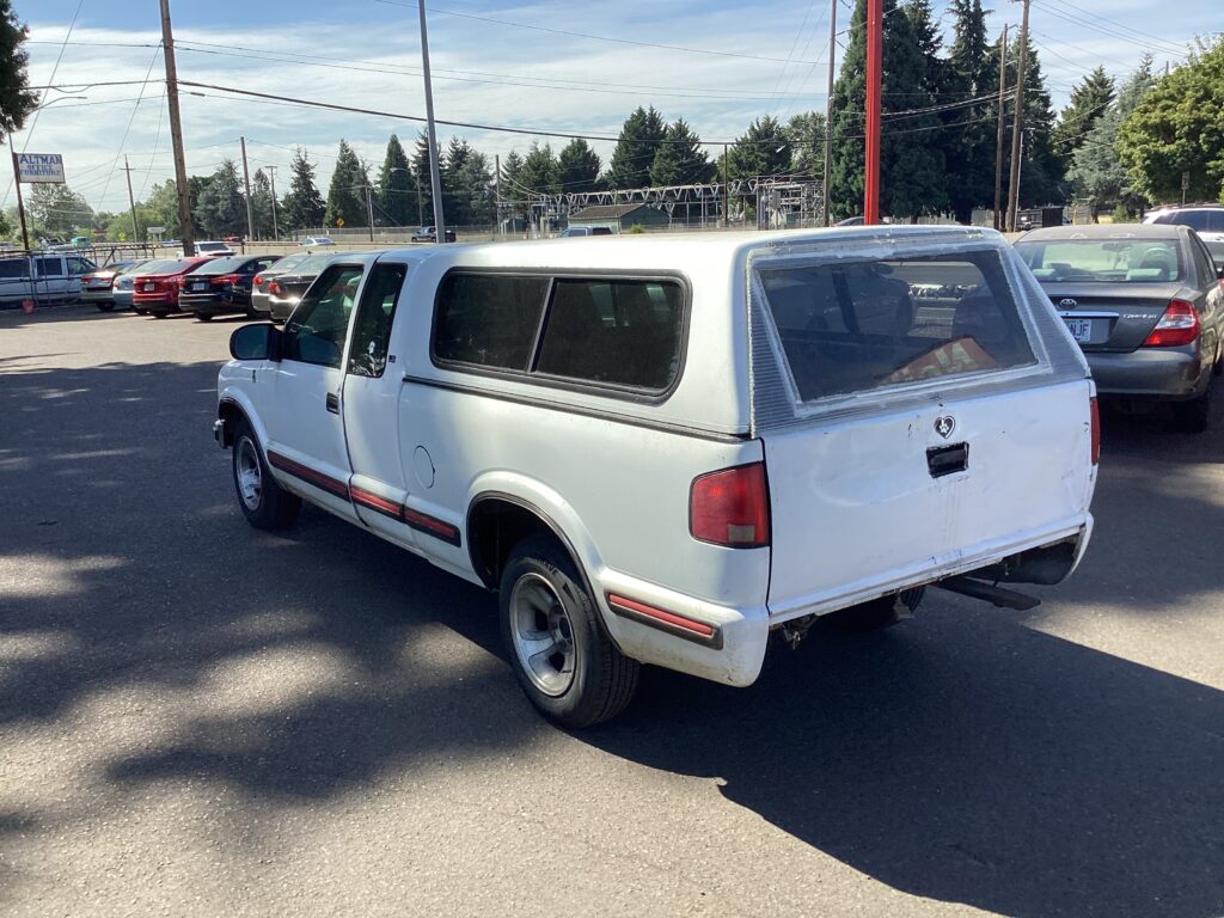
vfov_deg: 45.4
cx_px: 612
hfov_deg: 58.4
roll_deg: +3.8
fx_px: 1096
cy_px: 459
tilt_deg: -9.4
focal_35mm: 31
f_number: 2.4
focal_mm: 3.3
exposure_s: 1/1087
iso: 25
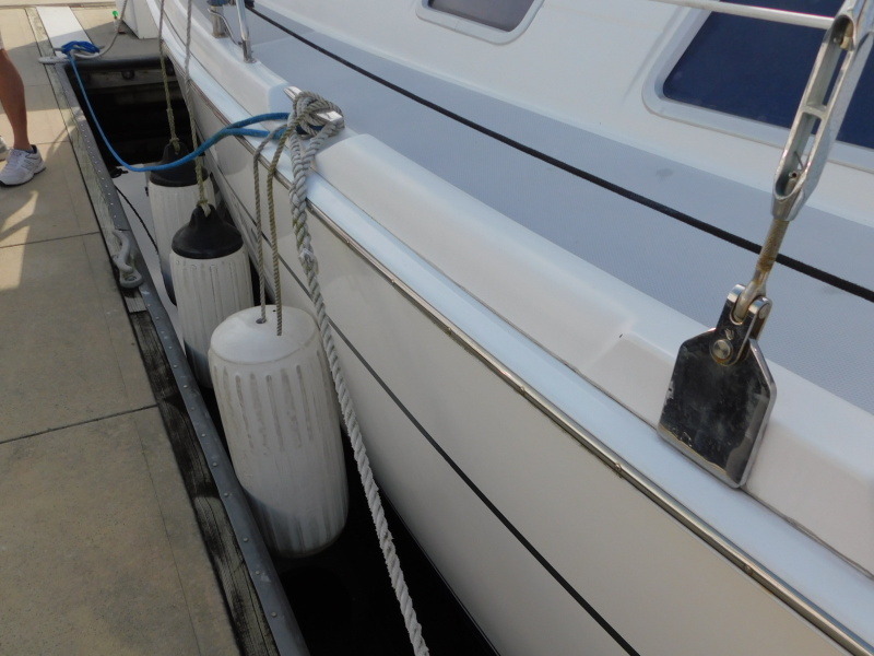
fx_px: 757
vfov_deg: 46.8
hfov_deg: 60.0
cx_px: 437
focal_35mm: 30
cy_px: 328
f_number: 6.4
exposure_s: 1/500
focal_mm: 5.3
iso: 125
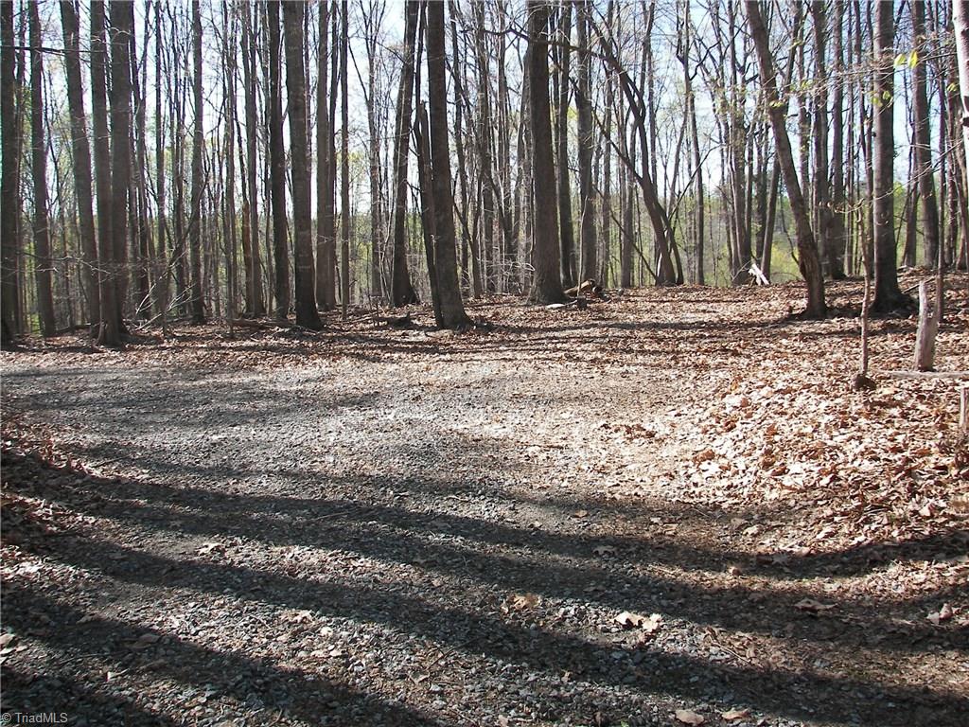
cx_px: 484
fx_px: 1008
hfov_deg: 51.4
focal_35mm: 36
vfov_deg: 39.7
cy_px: 364
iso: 50
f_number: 2.8
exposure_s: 1/250
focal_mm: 6
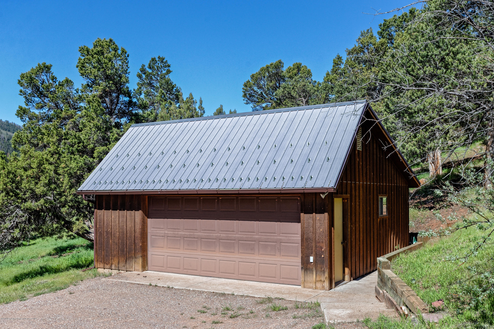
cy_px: 164
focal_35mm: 35
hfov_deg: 54.4
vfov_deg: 37.9
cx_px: 247
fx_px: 480
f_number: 6.3
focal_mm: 35
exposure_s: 1/1250
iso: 400
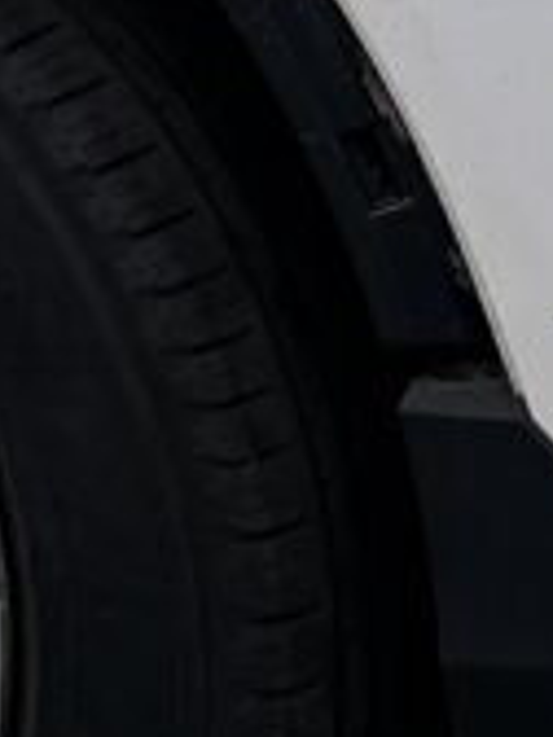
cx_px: -650
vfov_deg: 12.8
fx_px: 3110
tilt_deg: -4.4
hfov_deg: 9.3
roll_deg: -1.2
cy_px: -399
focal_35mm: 146
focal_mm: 6.76
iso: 100
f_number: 1.78
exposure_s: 1/1855
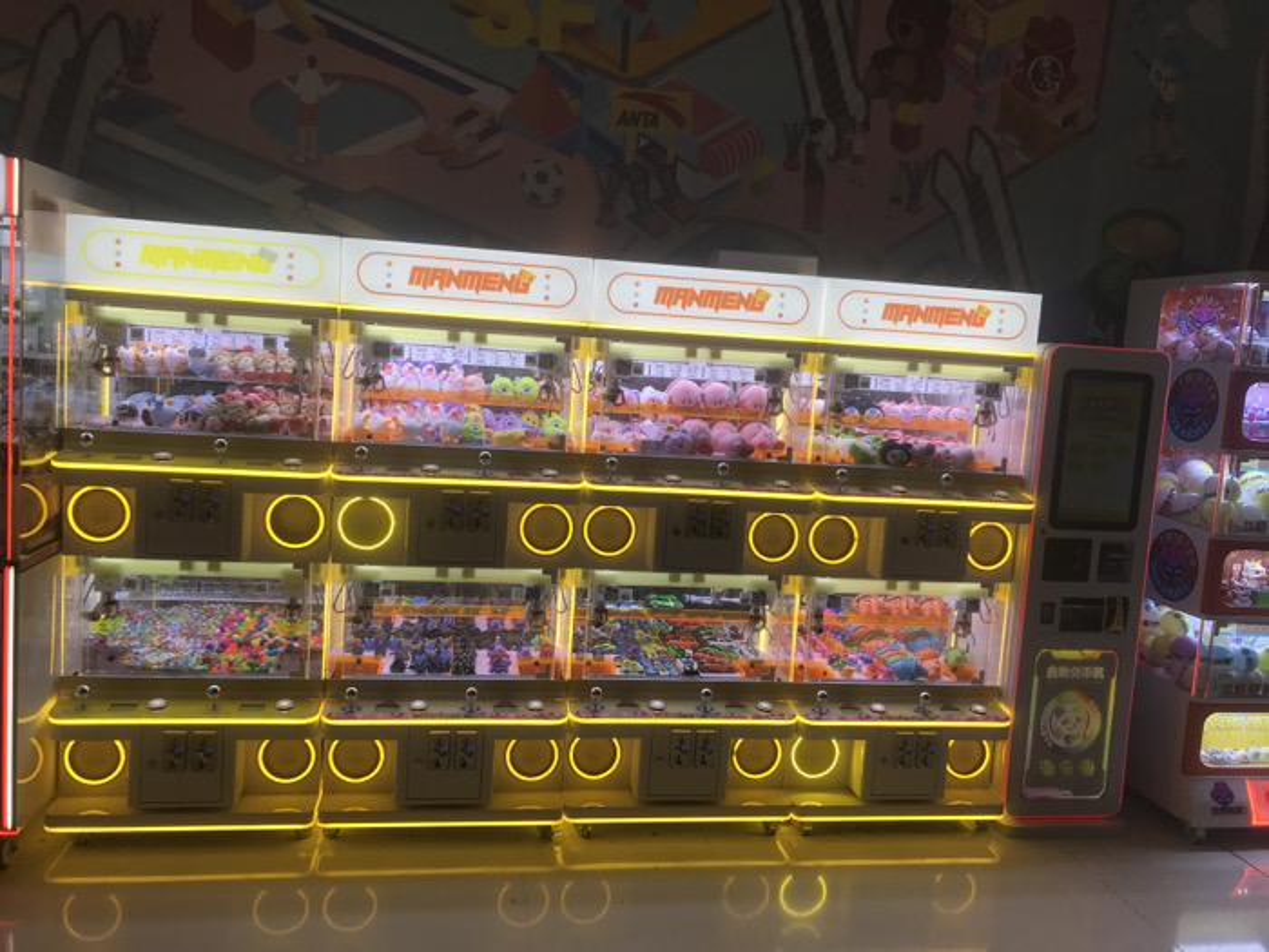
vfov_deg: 49.7
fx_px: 1026
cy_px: 476
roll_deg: -2.7
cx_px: 634
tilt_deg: -9.1
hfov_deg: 63.4
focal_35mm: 28
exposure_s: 1/491
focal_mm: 3.99
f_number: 1.8
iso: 20
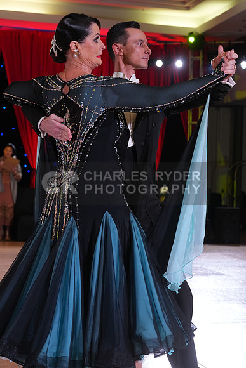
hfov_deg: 19.5
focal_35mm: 70
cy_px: 184
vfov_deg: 28.8
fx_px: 717
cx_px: 123
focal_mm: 70
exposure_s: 1/250
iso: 2500
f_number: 5
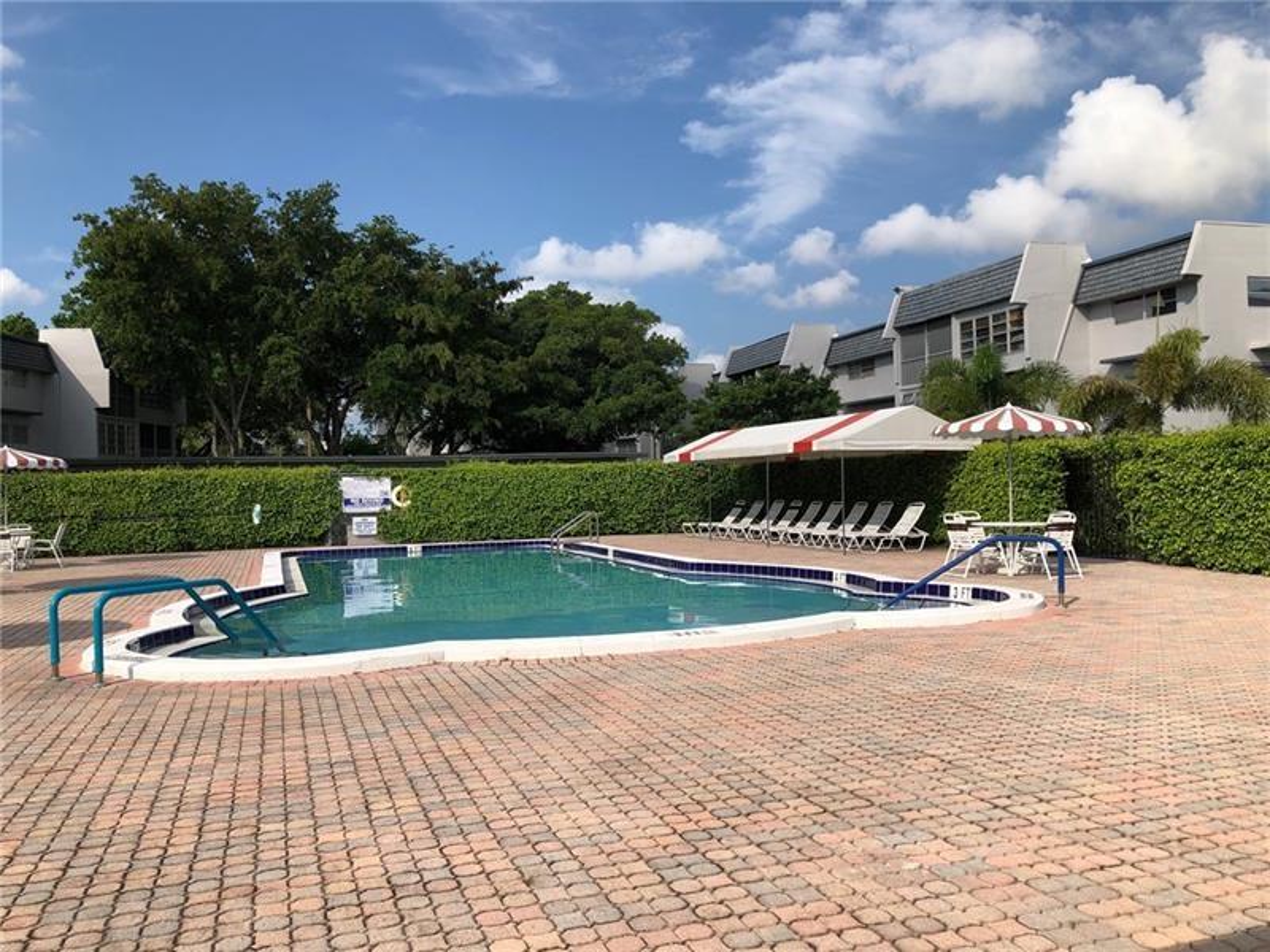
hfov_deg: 63.4
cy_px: 476
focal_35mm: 28
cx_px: 635
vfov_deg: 49.7
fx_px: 1027
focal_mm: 3.99
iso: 20
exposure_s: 1/2667
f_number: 1.8
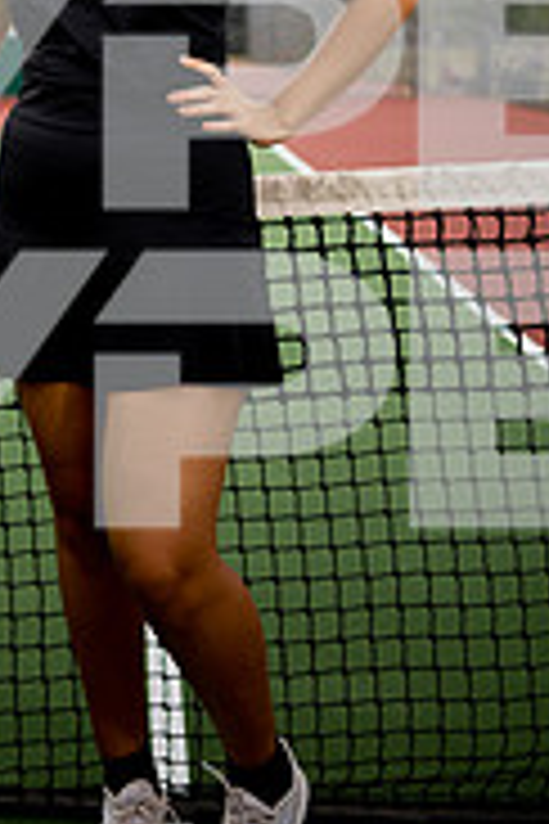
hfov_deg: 22.4
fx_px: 1350
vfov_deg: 32.2
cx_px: 52
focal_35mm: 59
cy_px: 72
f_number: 1.4
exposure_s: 1/1000
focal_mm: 24
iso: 50
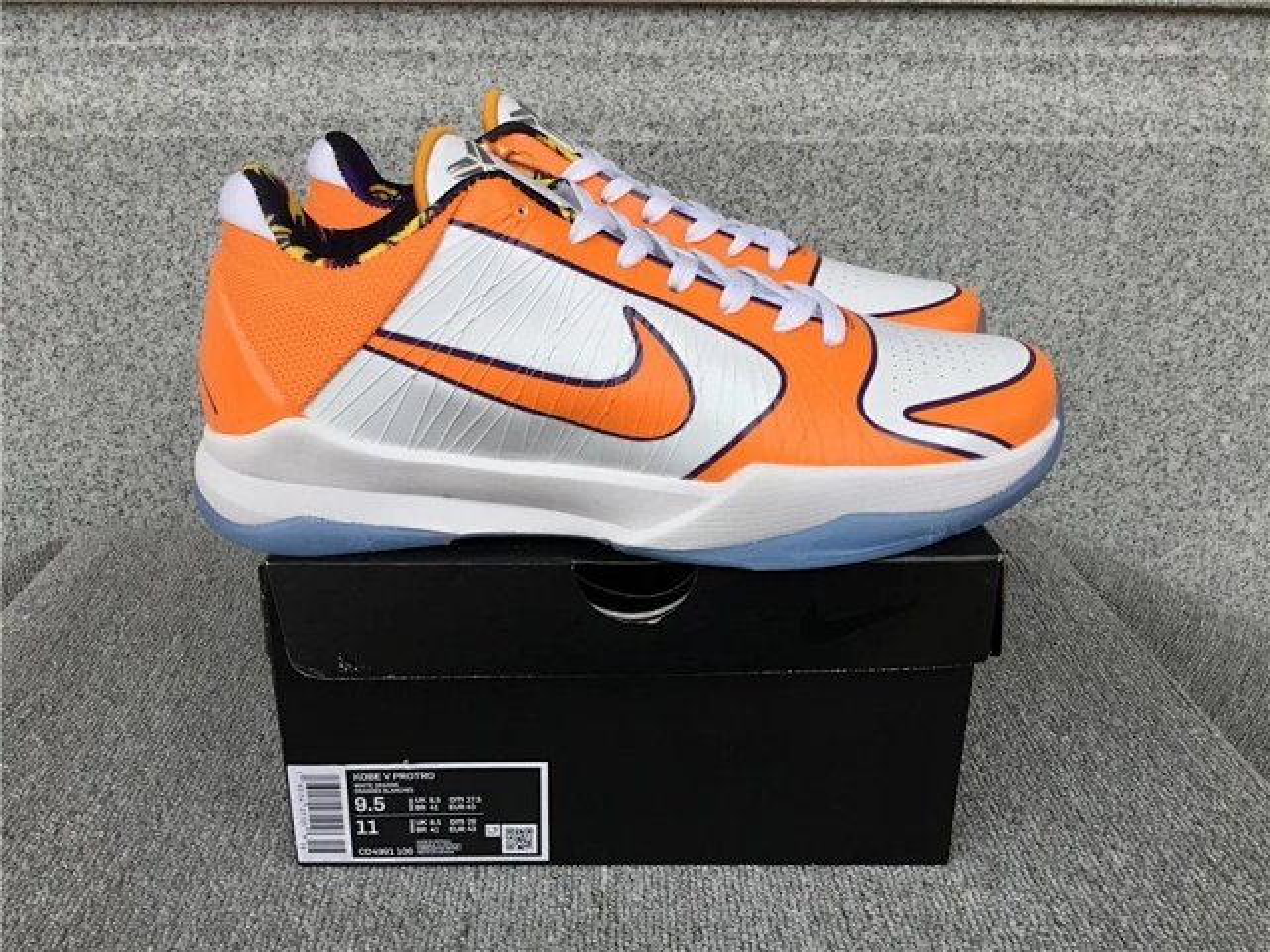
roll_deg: -0.1
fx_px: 1137
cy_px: 476
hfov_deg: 58.4
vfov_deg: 45.4
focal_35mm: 31
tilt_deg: -19.7
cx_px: 635
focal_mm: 3.3
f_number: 2.4
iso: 25
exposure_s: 1/299
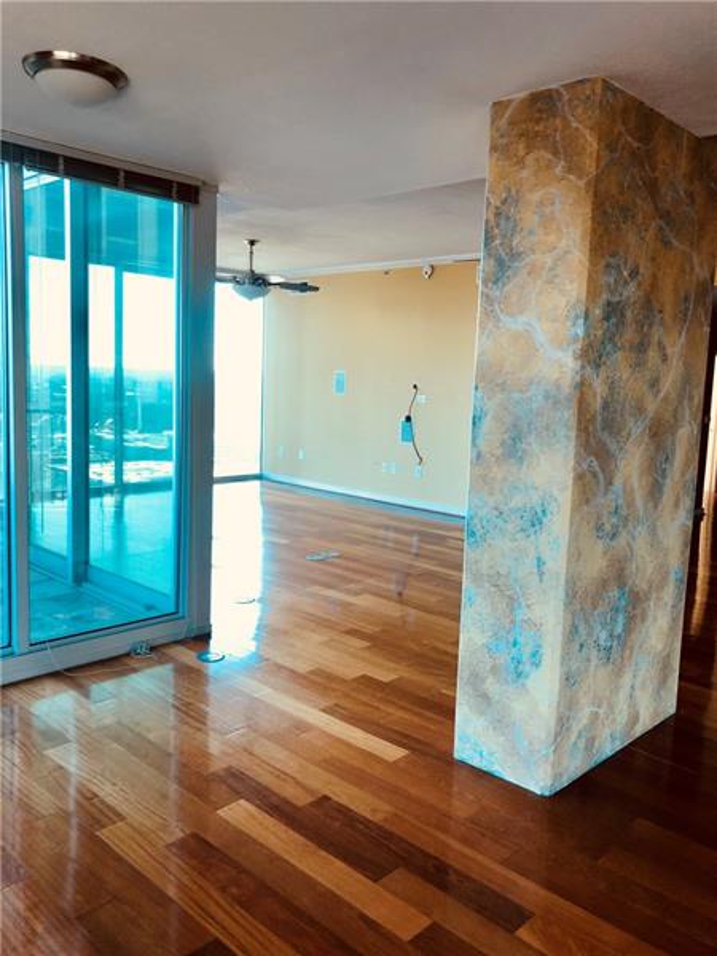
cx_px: 358
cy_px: 478
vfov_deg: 63.4
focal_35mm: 28
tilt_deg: -6.6
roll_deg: -1.6
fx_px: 773
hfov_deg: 49.7
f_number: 1.8
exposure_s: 1/60
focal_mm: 3.99
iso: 32
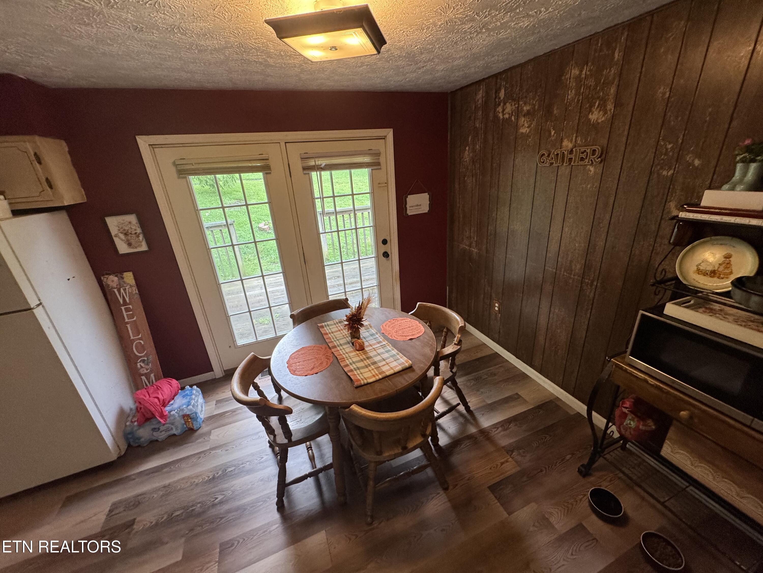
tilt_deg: -22.3
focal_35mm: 14
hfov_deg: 102.1
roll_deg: +4.3
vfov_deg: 85.7
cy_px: 286
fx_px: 309
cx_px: 382
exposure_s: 1/120
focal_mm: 2.22
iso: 320
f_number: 2.2
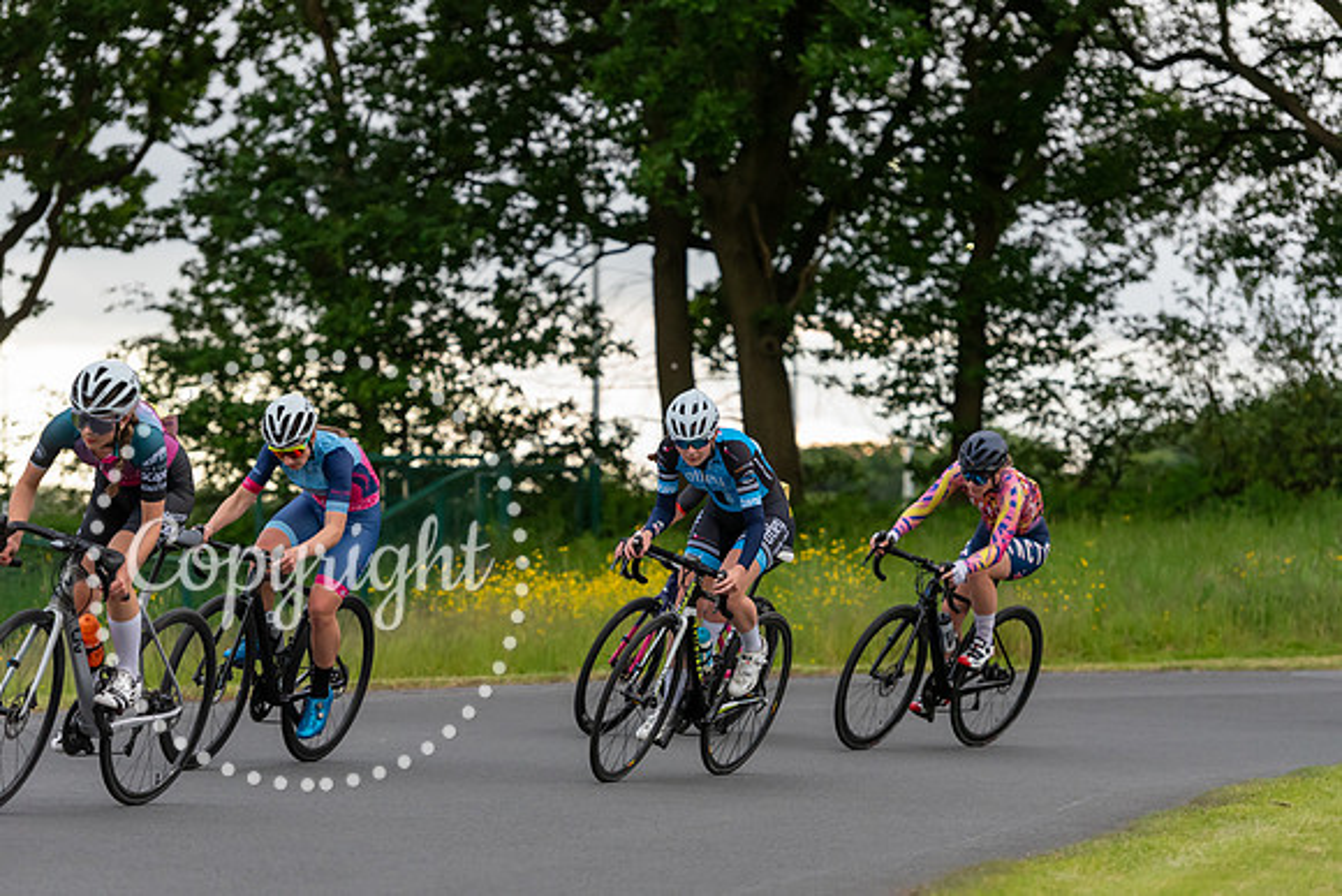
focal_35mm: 150
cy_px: 448
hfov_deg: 13.7
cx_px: 671
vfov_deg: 9.2
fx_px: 5593
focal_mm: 150
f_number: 4
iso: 2200
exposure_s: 1/640
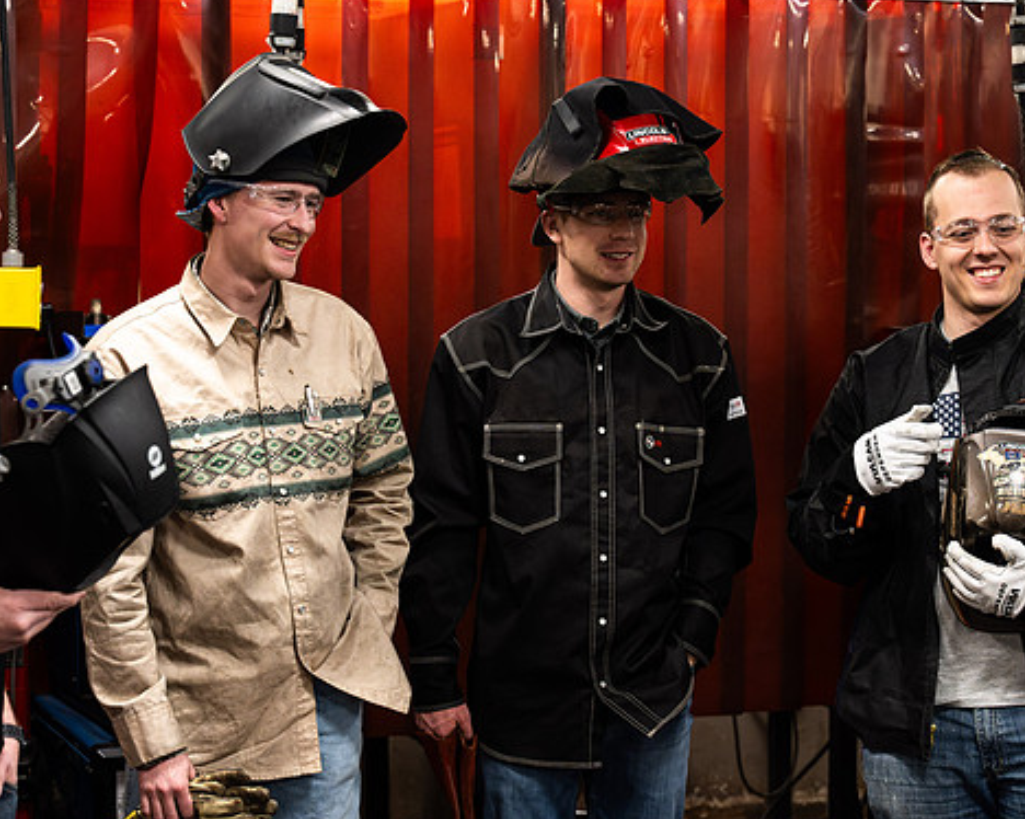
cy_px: 410
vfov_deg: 17.3
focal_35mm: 89
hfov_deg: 21.5
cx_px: 533
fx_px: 2699
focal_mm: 70
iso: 2500
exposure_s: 1/400
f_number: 4
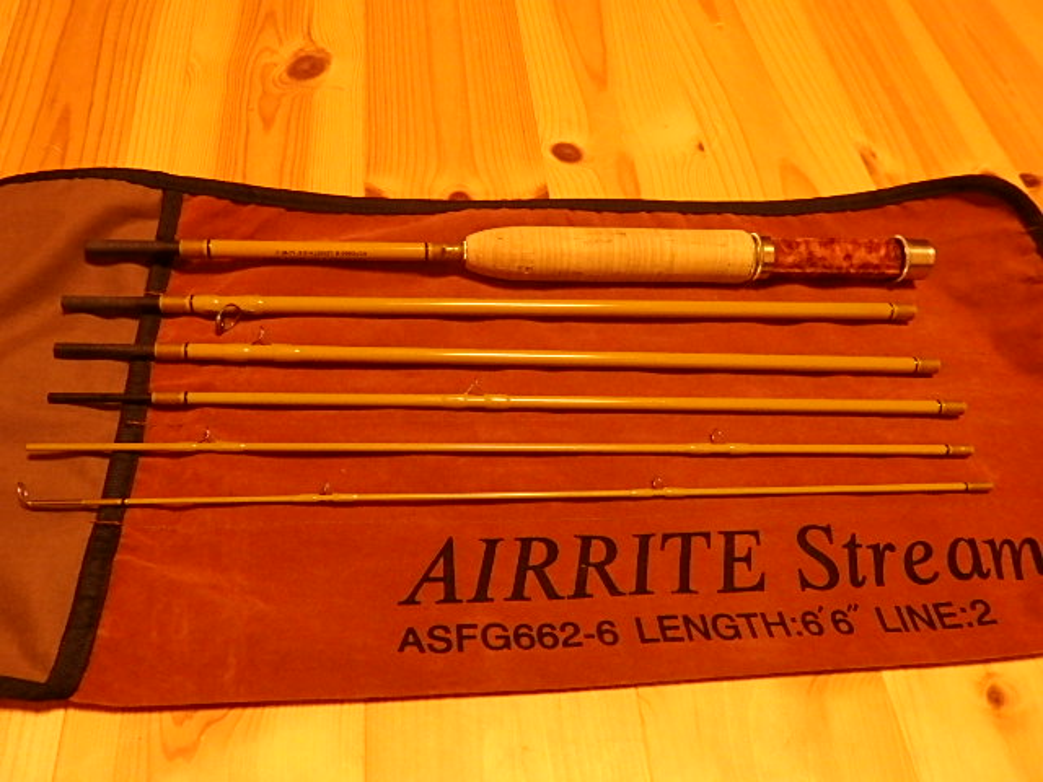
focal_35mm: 27
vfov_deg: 51.4
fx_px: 814
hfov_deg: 65.3
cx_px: 522
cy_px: 391
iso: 800
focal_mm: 5
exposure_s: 1/25
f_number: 3.2
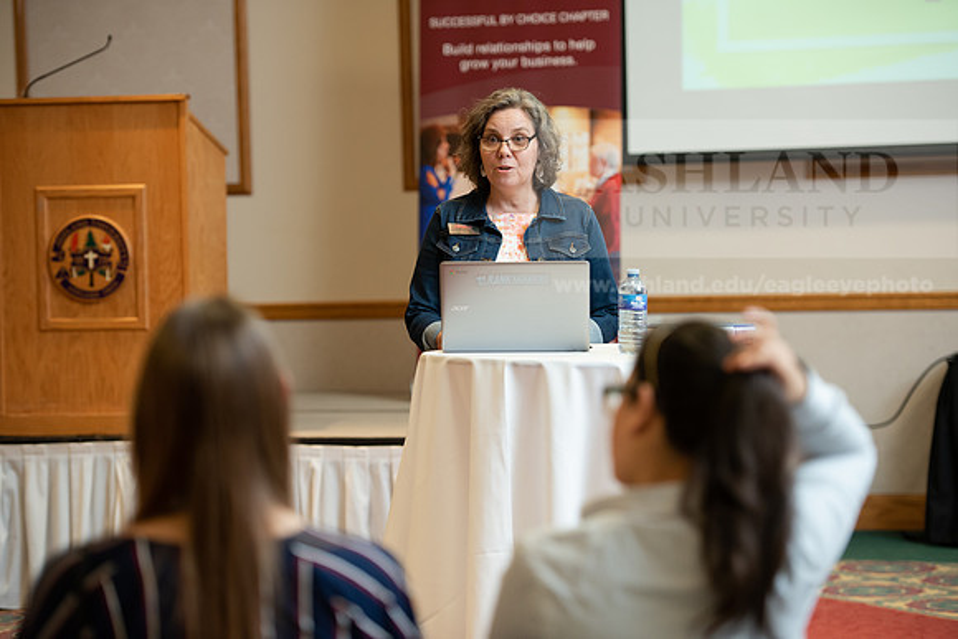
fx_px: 2981
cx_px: 479
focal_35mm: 112
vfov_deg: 12.2
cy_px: 320
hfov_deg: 18.3
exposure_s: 1/200
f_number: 3.2
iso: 1600
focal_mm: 112
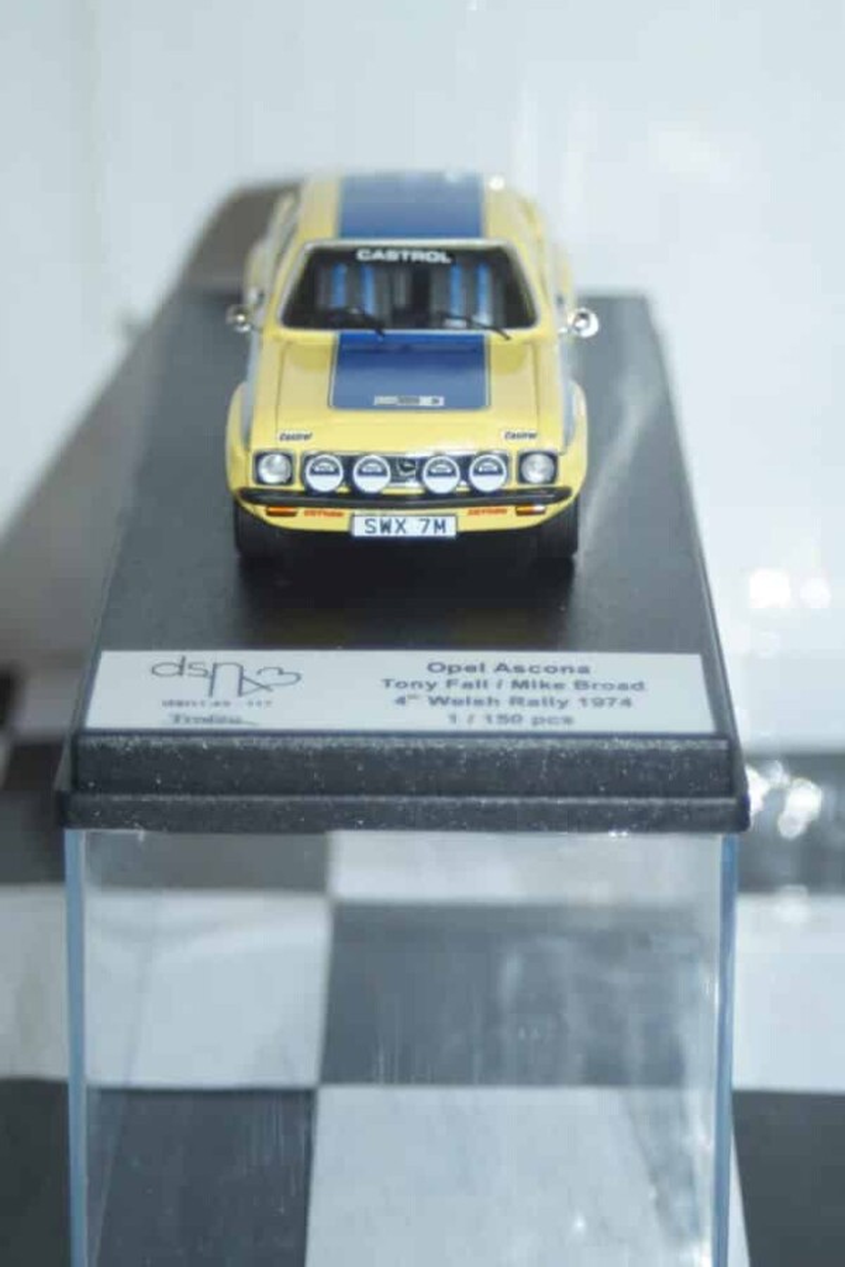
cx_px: 422
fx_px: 3697
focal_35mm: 105
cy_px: 634
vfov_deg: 19.5
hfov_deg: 13.0
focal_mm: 70
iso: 400
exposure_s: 1/100
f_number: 5.6
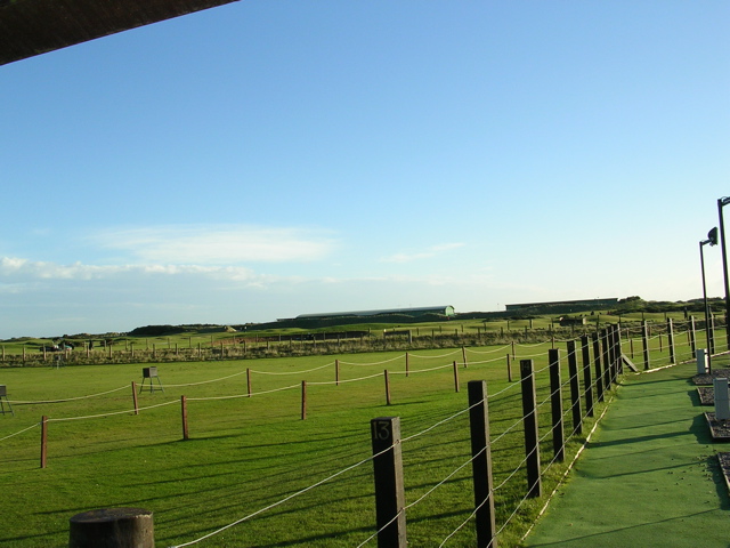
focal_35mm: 38
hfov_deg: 49.0
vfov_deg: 37.7
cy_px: 274
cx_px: 365
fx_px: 801
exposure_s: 1/273
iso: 71
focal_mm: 5.8
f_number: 5.6
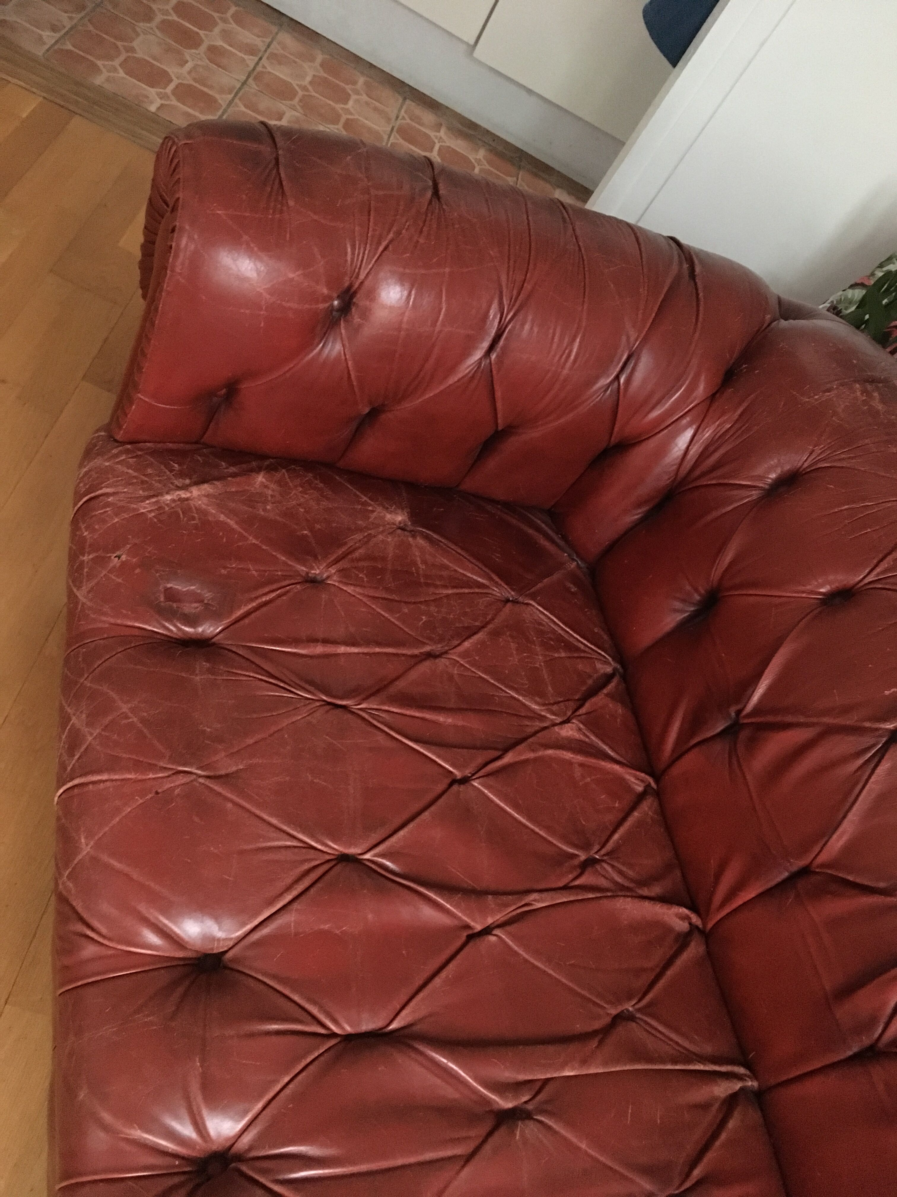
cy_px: 598
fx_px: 1002
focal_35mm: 29
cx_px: 448
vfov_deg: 61.7
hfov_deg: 48.2
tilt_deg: -44.6
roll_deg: -39.8
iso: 640
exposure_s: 1/17
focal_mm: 4.15
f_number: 2.2
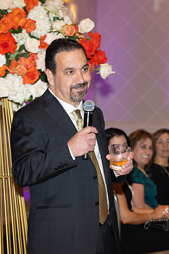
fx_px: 1267
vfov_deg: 11.4
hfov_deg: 7.6
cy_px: 127
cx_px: 84
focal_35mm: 180
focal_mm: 120
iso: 800
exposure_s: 1/100
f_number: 5.6
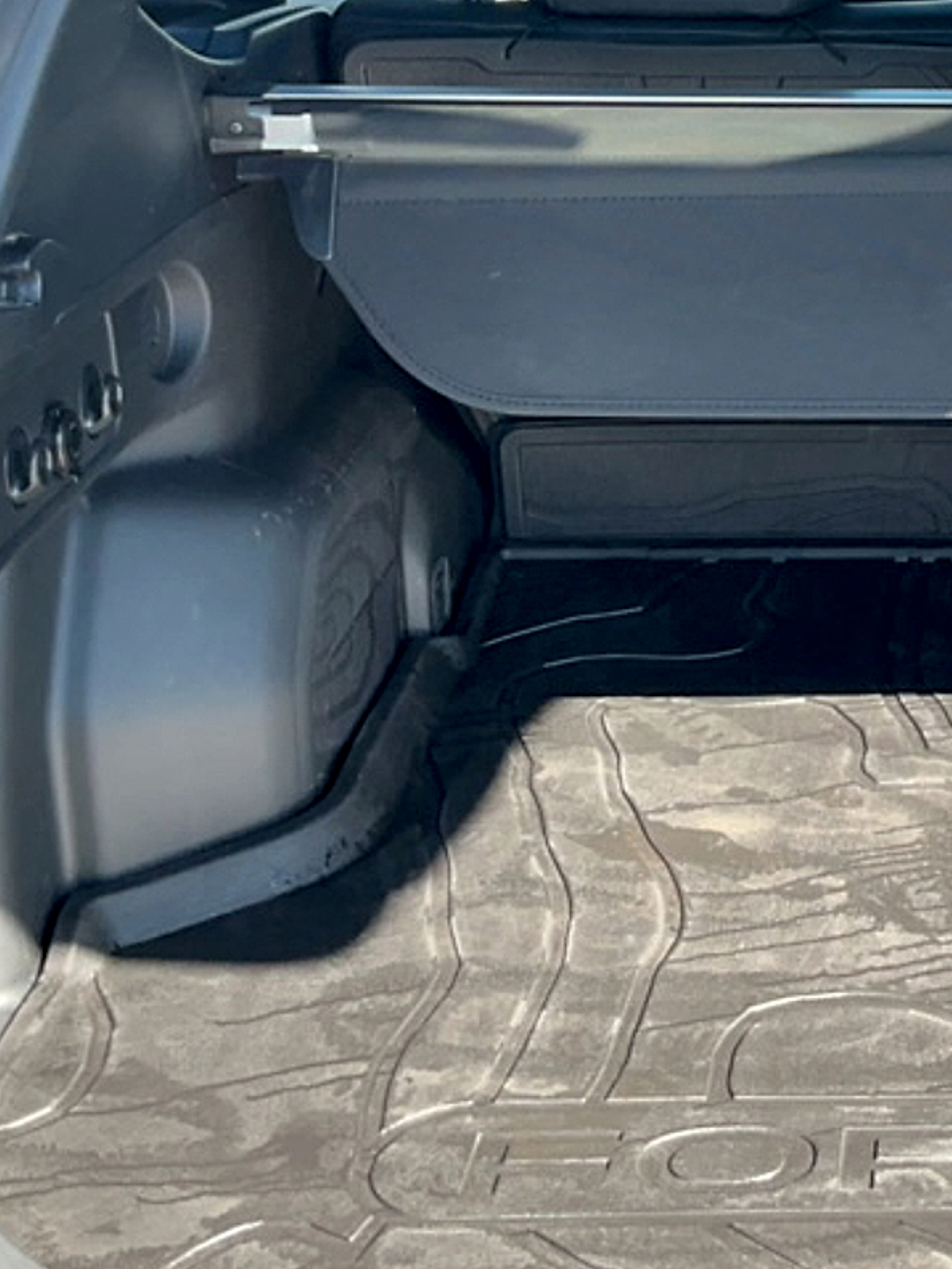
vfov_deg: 31.7
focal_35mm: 60
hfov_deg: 22.5
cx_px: 1134
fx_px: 2200
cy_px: 344
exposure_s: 1/136
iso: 32
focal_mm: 3
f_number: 1.8
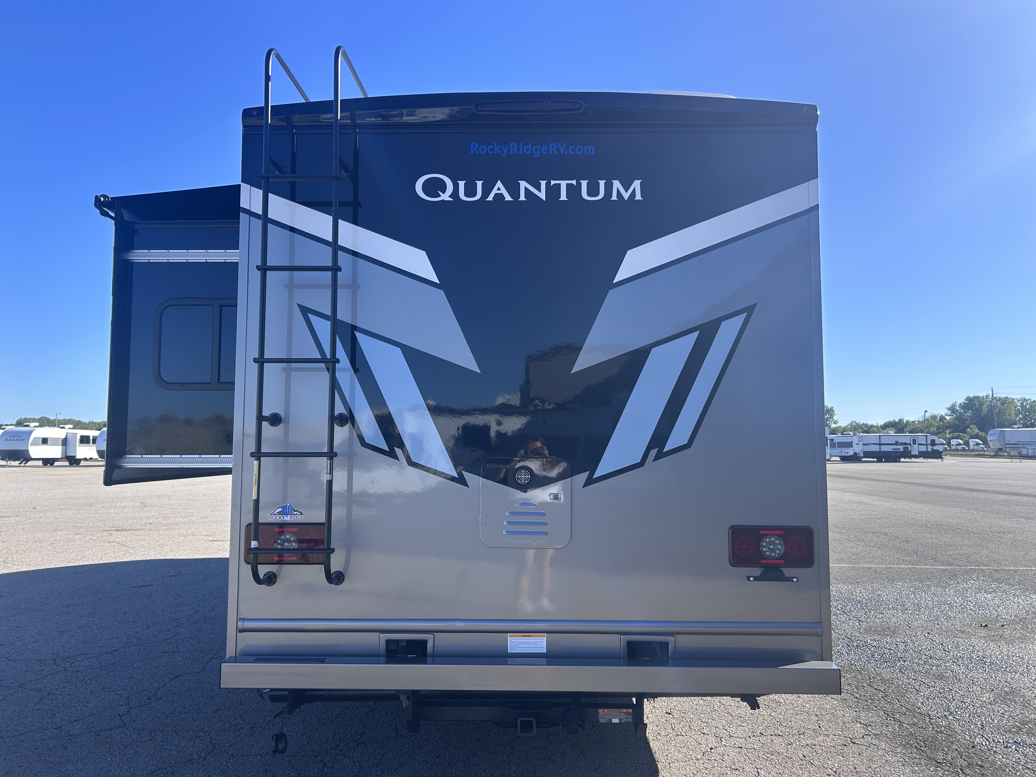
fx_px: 778
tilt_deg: +5.3
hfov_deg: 67.3
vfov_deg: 53.1
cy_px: 388
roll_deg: -0.5
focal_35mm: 26
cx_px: 518
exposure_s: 1/2123
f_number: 1.5
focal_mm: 5.7
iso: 50
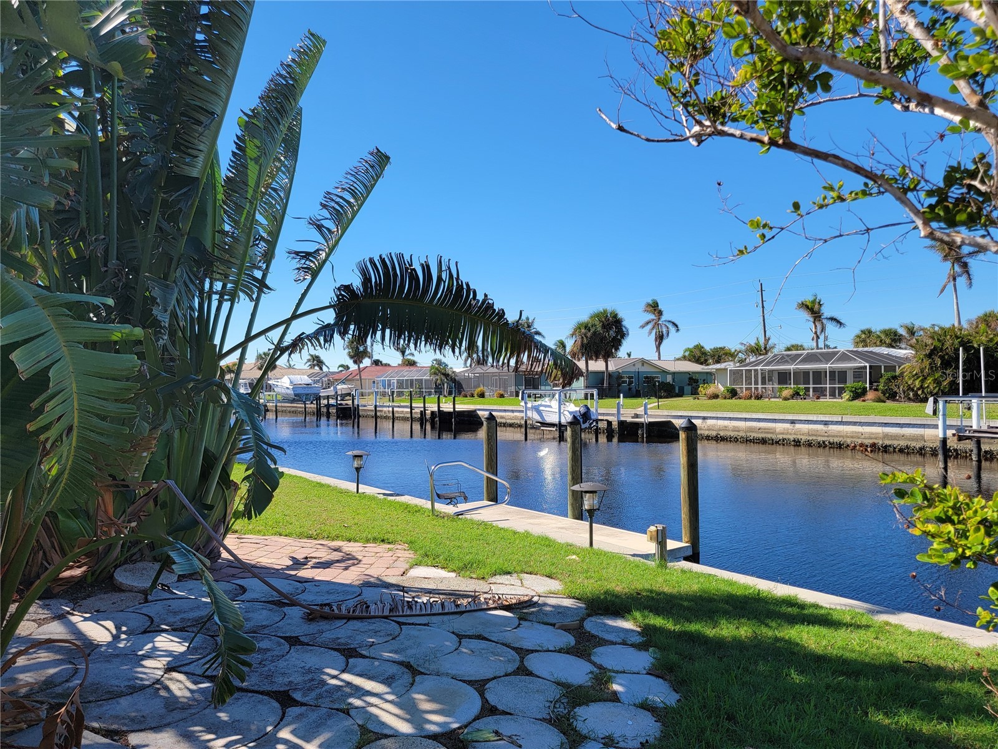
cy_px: 374
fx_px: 692
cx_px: 499
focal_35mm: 24
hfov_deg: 71.6
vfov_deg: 56.8
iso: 16
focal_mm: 6.7
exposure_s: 1/763
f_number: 1.8
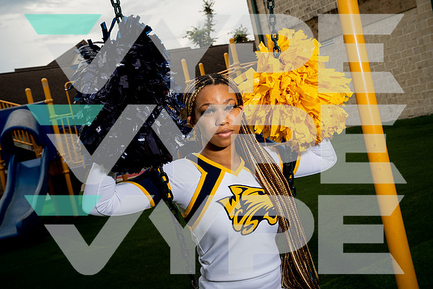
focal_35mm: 49
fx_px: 589
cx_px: 216
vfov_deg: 27.5
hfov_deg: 40.3
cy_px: 144
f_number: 10
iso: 250
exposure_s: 1/250
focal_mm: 49
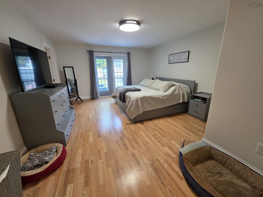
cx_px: 132
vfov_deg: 89.9
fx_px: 99
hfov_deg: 106.2
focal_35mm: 13
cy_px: 98
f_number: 1.9
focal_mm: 2.2
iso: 250
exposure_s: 1/120
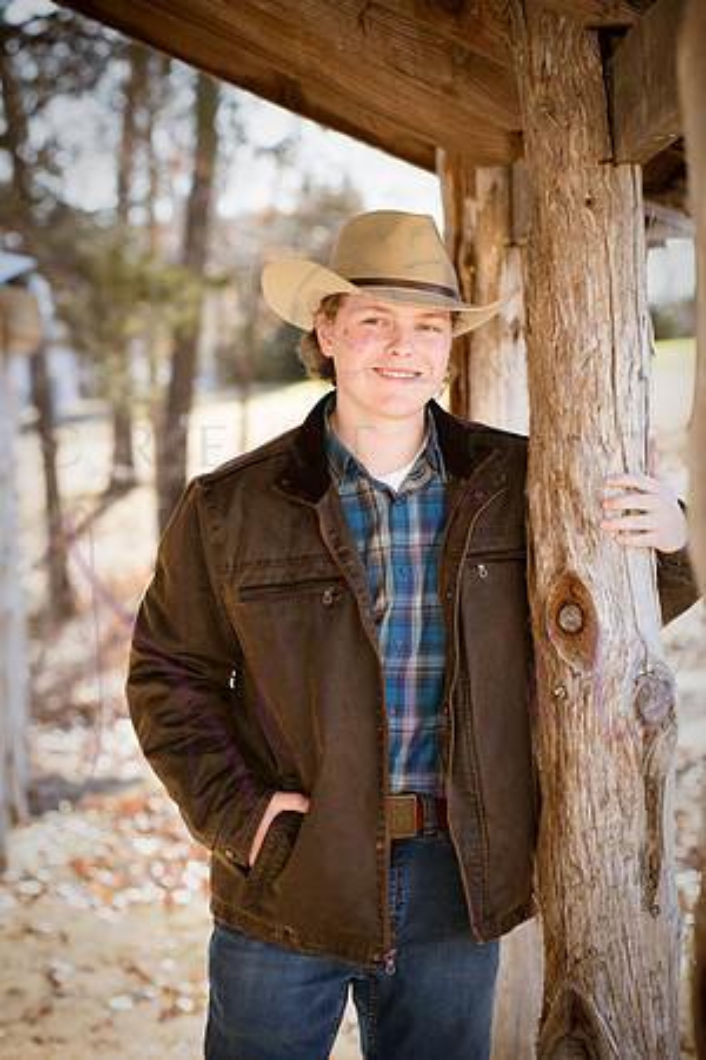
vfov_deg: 22.1
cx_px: 353
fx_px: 2706
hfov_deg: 14.9
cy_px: 530
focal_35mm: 92
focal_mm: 92
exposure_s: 1/640
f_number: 5
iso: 800
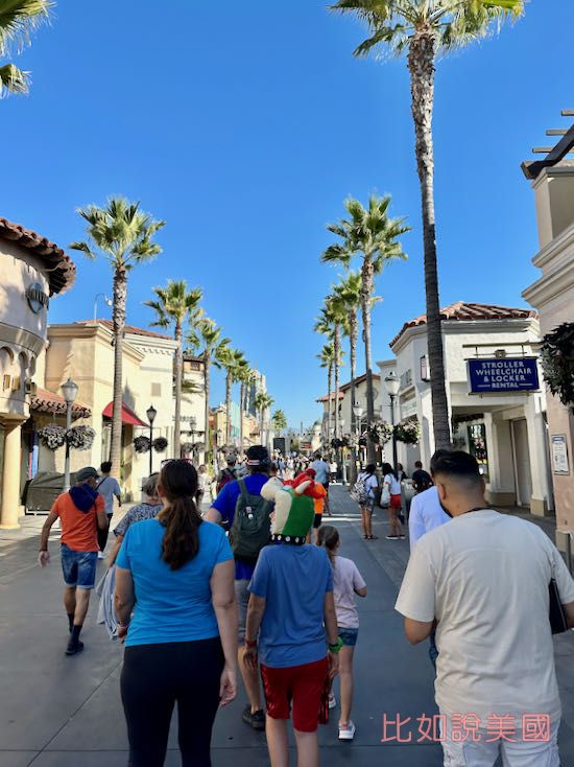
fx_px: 531
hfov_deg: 56.8
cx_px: 287
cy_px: 384
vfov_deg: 71.6
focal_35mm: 24
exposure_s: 1/3058
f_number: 1.78
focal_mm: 6.86
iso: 80
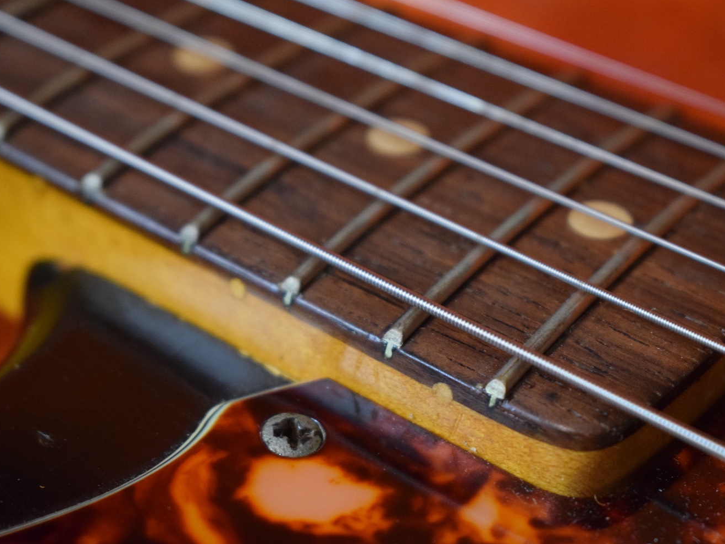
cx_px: 405
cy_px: 270
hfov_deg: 23.8
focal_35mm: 82
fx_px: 1717
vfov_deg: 18.0
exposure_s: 1/40
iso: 3200
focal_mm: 50
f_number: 5.6
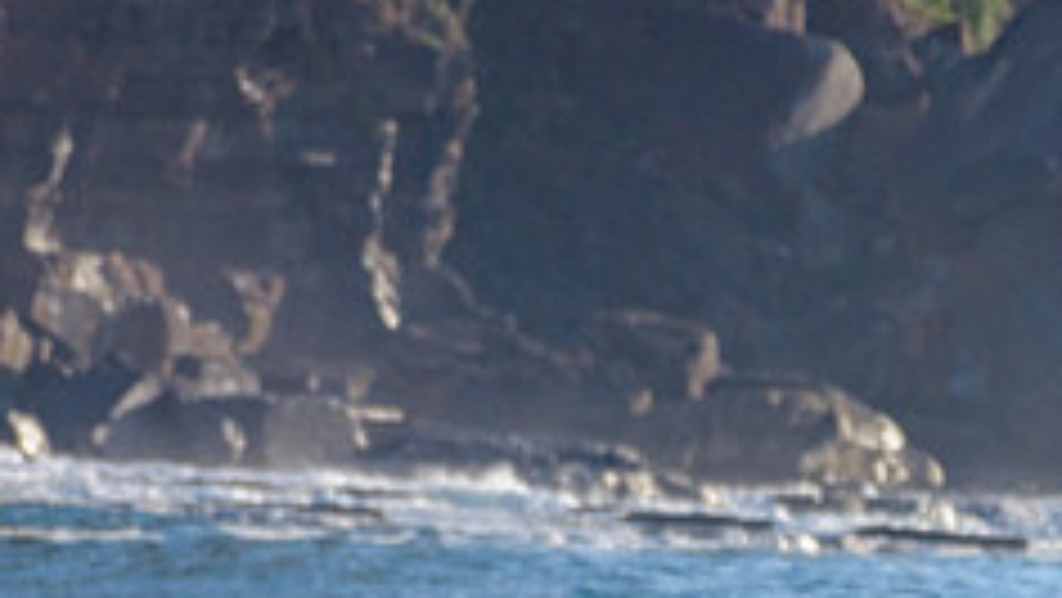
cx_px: 473
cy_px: 627
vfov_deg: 0.8
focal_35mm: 1579
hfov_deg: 1.4
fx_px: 44485
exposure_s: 1/2000
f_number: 5.6
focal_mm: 500
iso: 250
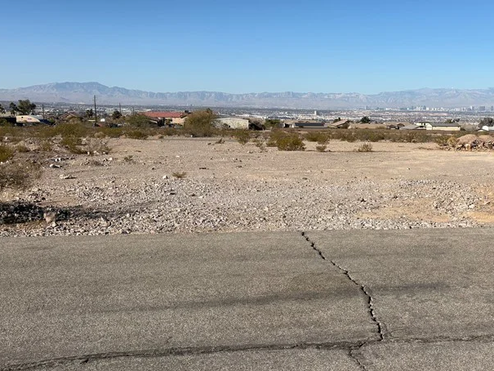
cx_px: 373
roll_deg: -0.3
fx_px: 628
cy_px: 170
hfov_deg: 41.6
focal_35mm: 44
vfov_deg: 32.9
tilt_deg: -5.6
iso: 50
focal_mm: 5.96
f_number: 1.6
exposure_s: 1/6329
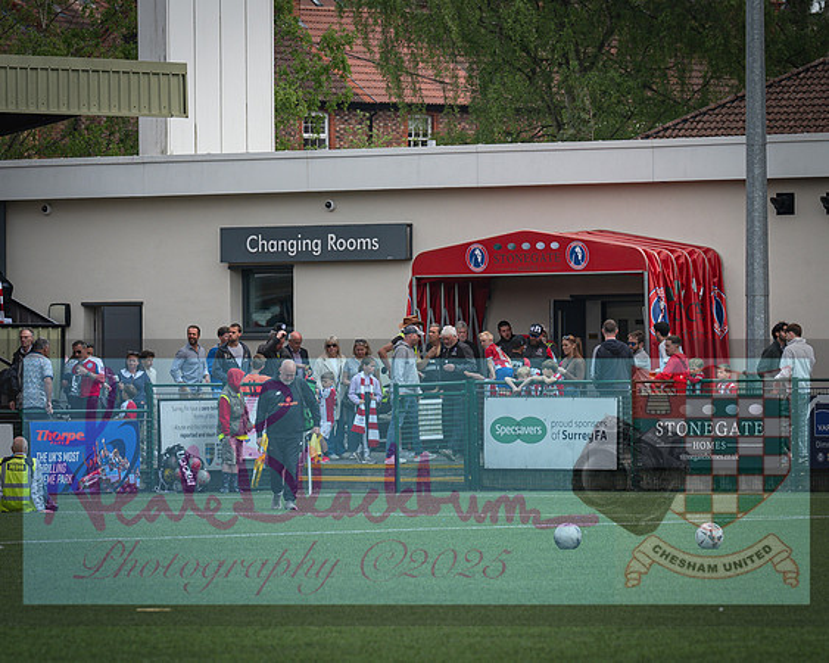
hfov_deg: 6.6
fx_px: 7144
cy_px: 241
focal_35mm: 291
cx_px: 553
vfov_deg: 5.3
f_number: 4
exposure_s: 1/1150
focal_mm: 135
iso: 200
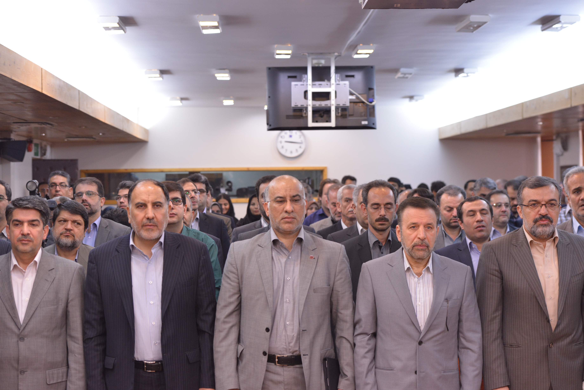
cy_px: 195
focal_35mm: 70
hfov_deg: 28.8
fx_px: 1136
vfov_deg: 19.5
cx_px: 292
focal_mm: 70
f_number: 4.5
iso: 1600
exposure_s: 1/60
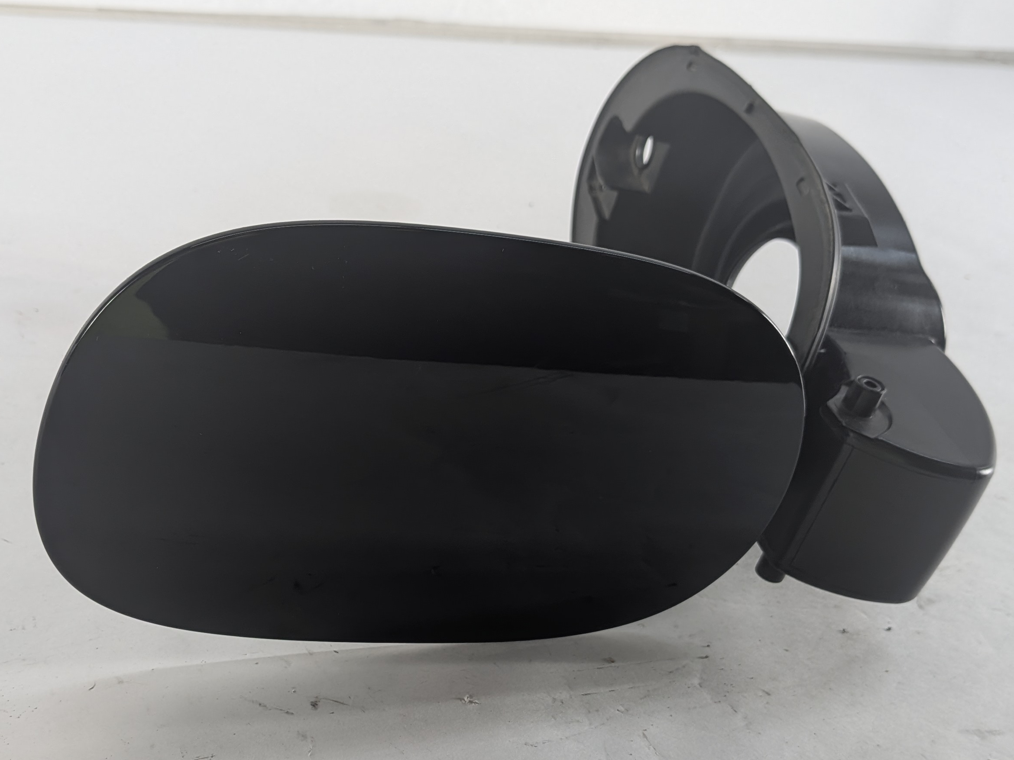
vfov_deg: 34.8
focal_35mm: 41
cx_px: 454
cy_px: 506
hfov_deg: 45.7
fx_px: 1201
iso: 32
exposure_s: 1/195
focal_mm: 4.53
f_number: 1.7
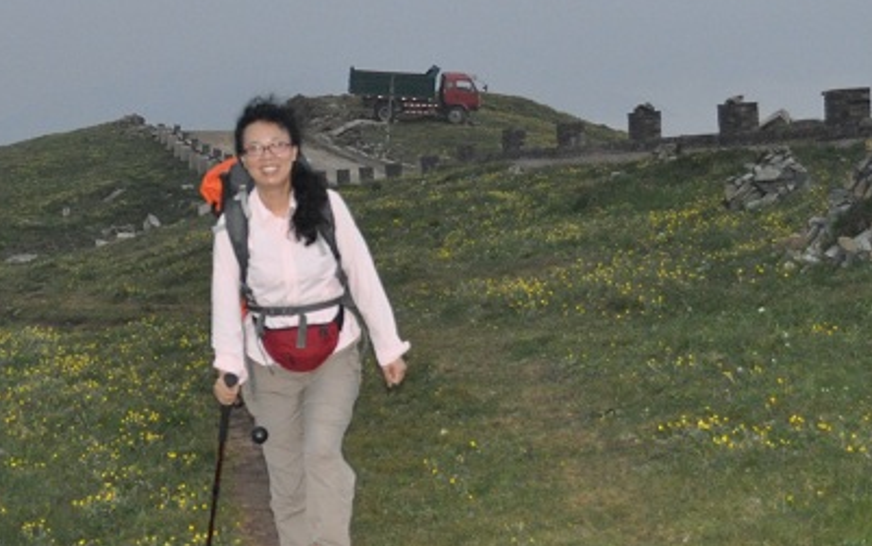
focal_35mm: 98
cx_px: 237
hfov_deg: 21.1
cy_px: 183
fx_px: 2330
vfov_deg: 13.3
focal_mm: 24
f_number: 4
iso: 800
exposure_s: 1/60
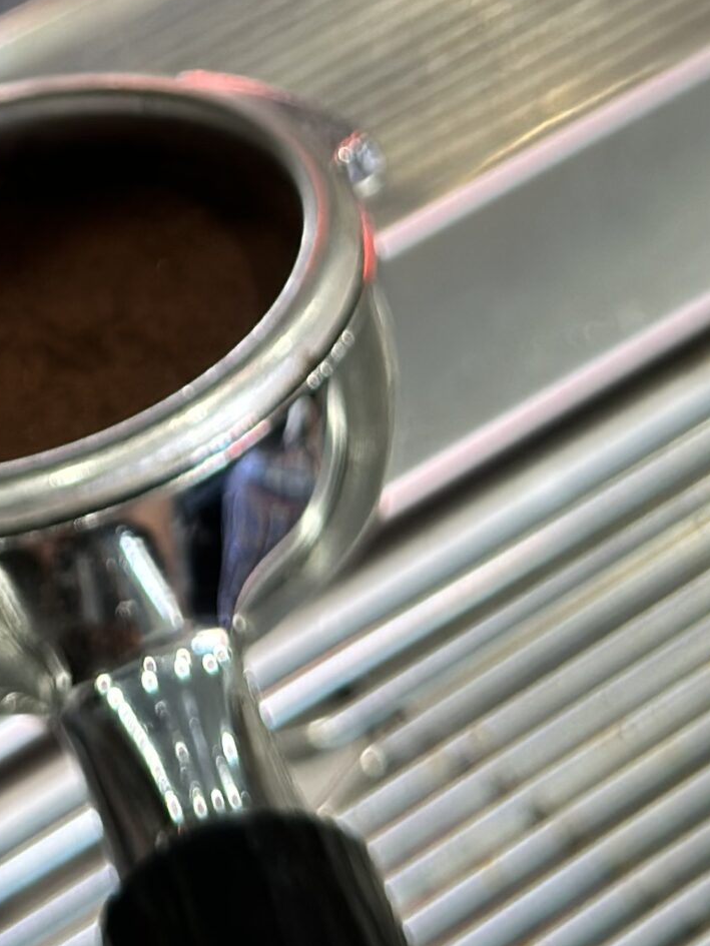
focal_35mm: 130
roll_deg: +13.2
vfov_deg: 14.5
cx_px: -223
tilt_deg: -22.2
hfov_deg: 11.1
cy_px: -283
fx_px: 3554
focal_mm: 6.86
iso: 200
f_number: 1.78
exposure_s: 1/41
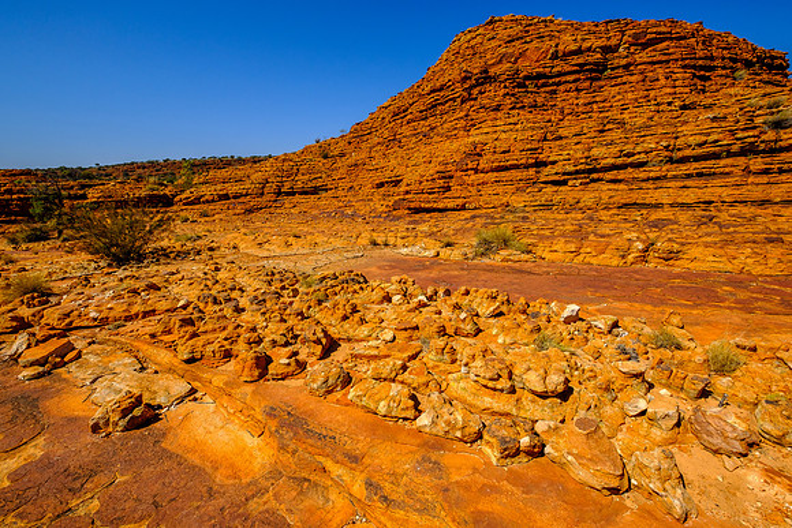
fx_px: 330
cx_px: 396
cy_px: 264
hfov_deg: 100.4
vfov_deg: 77.4
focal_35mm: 15
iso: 200
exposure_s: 1/950
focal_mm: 10
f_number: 8
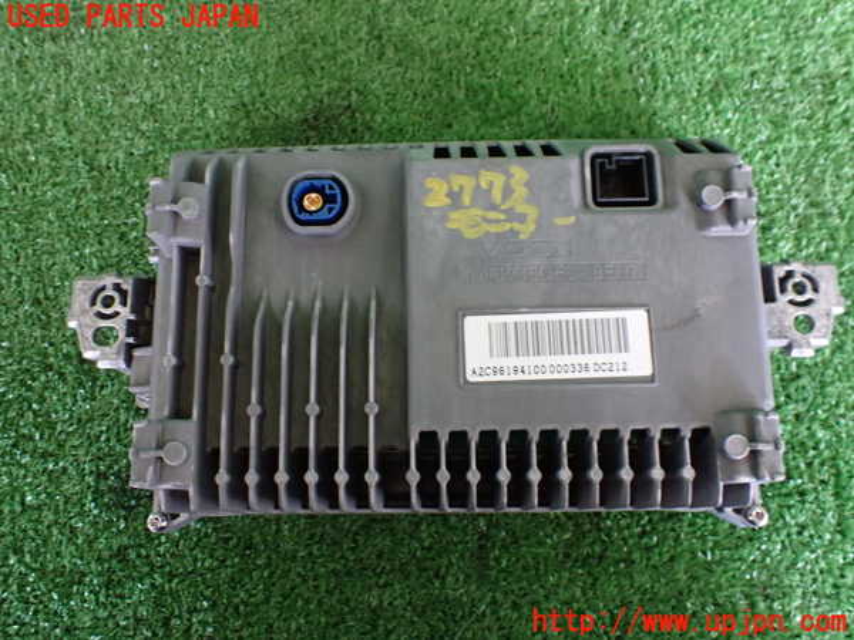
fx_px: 740
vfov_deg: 46.8
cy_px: 320
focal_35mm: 30
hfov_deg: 60.0
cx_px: 427
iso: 800
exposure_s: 1/80
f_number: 2.3
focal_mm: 5.4
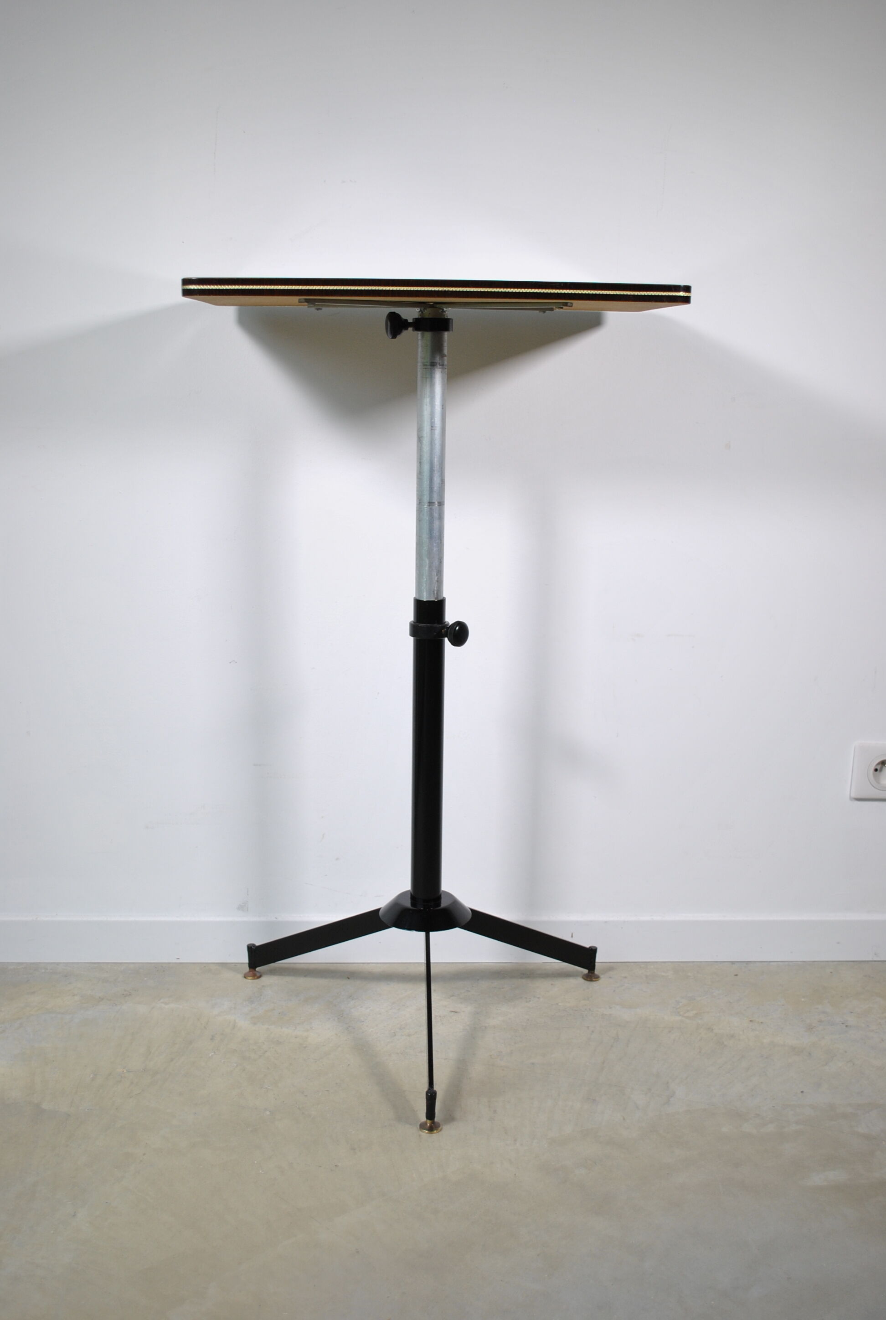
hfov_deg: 34.4
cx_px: 443
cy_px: 660
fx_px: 1433
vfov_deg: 49.5
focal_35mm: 39
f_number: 5
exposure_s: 1/50
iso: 200
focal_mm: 26
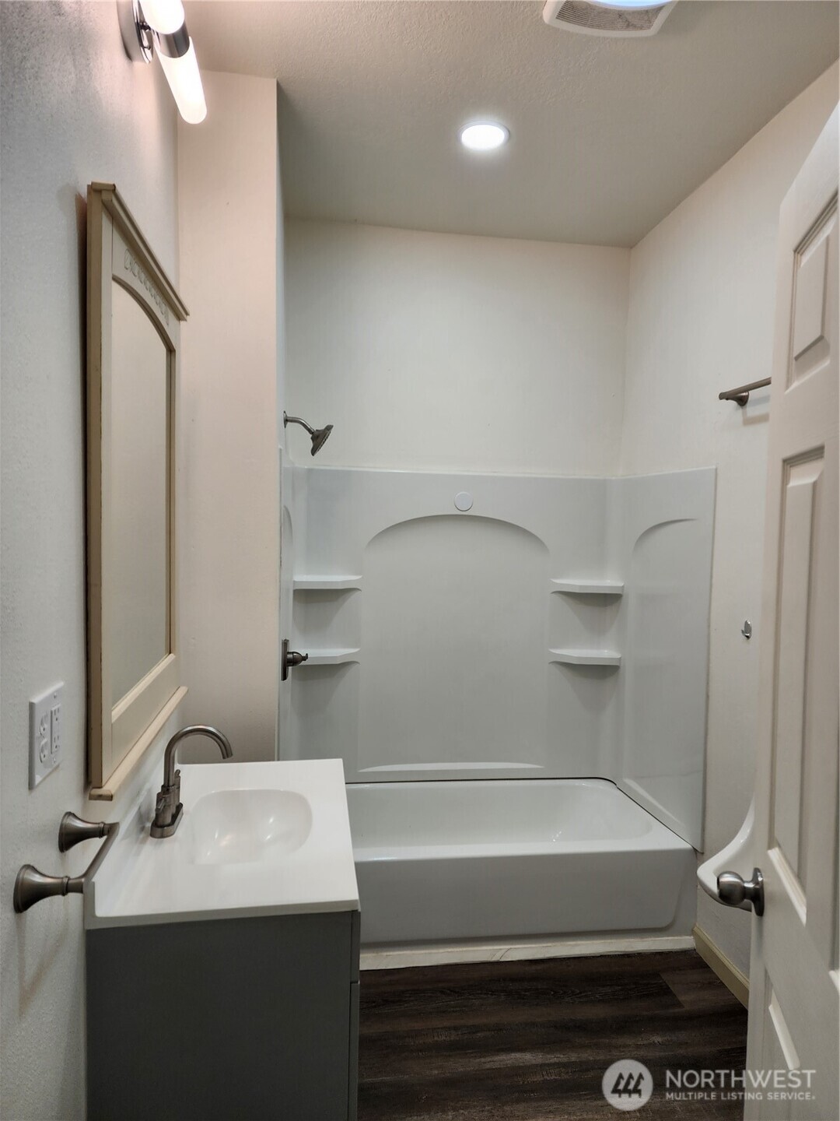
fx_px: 744
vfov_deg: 73.9
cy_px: 560
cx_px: 420
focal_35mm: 23
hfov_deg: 58.9
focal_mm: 6.4
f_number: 1.8
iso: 50
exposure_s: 1/120
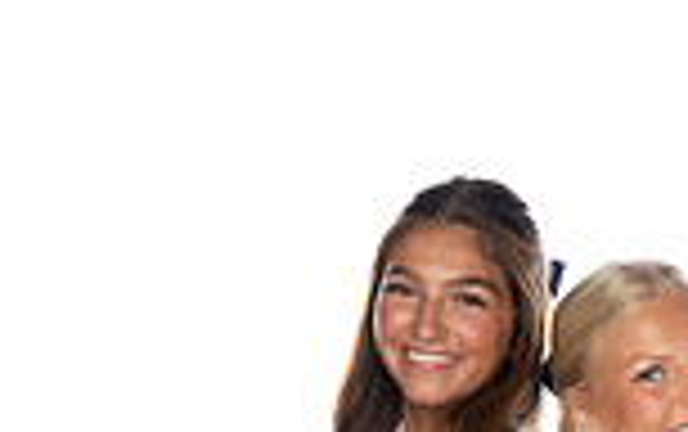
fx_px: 3097
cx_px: 544
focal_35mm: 165
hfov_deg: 12.6
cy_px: 954
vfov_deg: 7.5
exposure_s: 1/250
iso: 640
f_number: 8
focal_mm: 55
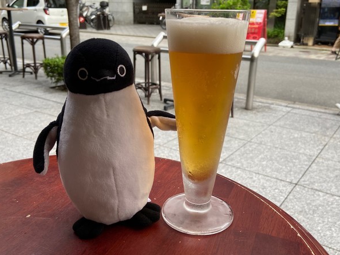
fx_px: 344
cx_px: 171
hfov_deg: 52.6
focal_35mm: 35
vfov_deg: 40.7
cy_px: 117
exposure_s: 1/122
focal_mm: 4.25
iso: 64
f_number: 1.8
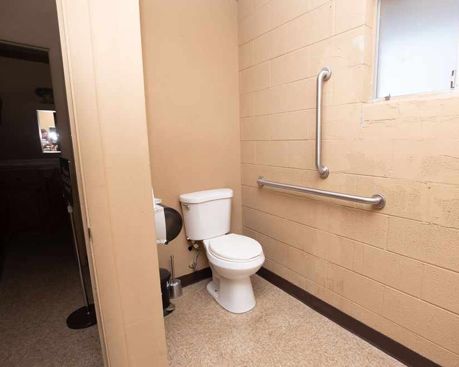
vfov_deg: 73.8
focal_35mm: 18
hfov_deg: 85.1
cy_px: 188
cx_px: 280
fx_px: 244
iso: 100
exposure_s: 1/200
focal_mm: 10
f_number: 4
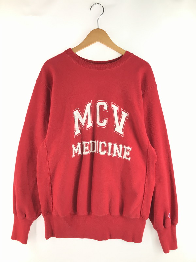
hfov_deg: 49.7
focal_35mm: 28
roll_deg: -0.6
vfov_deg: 63.4
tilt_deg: -22.3
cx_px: 98
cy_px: 131
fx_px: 211
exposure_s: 1/99
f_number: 1.8
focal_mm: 3.99
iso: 40
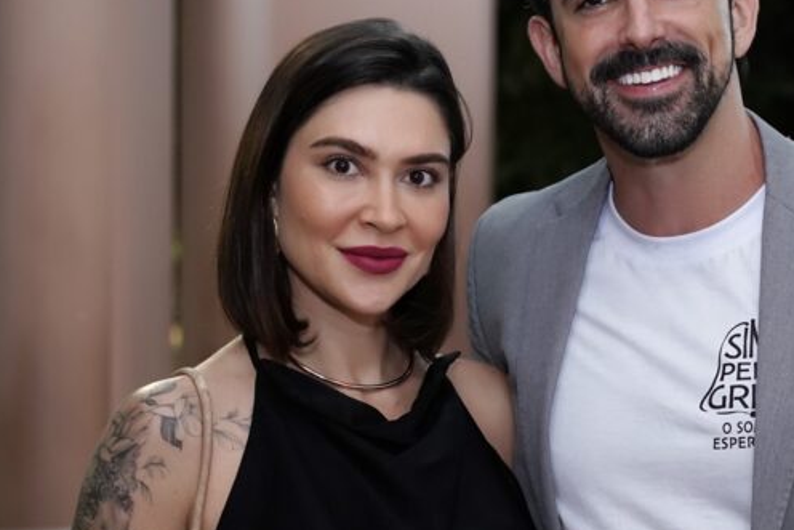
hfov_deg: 20.5
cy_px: 305
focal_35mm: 99
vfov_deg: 13.8
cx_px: 555
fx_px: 2184
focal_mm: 48
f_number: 2.8
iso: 3200
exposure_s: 1/160
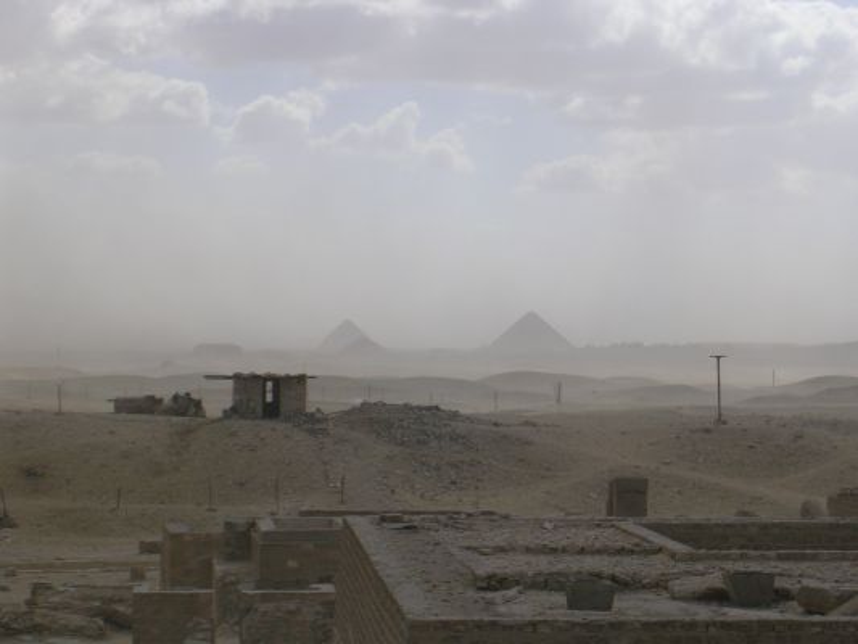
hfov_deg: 17.1
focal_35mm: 115
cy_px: 322
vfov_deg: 12.9
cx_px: 429
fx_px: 2851
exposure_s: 1/789
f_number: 4.9
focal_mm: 17.4
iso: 50
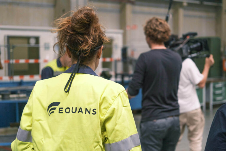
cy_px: 77
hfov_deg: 28.4
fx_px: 446
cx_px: 137
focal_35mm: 71
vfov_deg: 19.2
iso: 640
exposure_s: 1/950
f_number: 2
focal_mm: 35
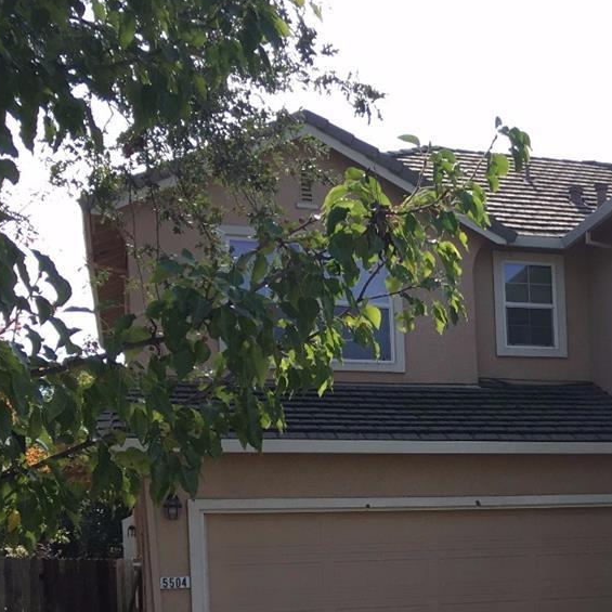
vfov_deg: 24.4
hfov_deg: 22.6
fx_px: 1360
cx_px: 799
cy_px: 580
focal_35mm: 68
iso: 25
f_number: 2.2
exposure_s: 1/699
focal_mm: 4.15
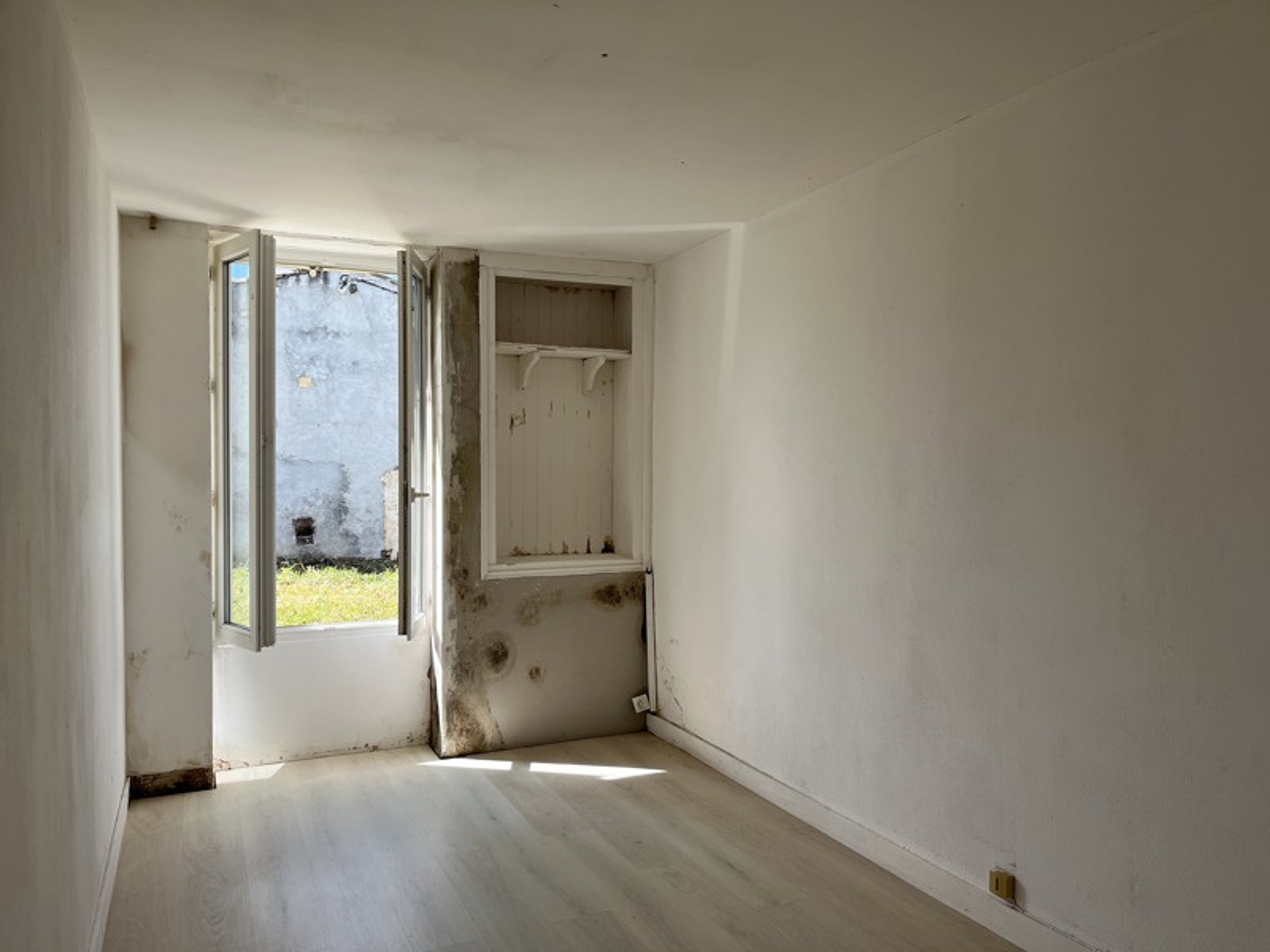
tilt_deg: -0.9
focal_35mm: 26
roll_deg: +0.3
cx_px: 635
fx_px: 954
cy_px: 476
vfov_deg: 53.1
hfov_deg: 67.3
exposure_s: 1/761
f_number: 1.6
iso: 50
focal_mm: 5.1
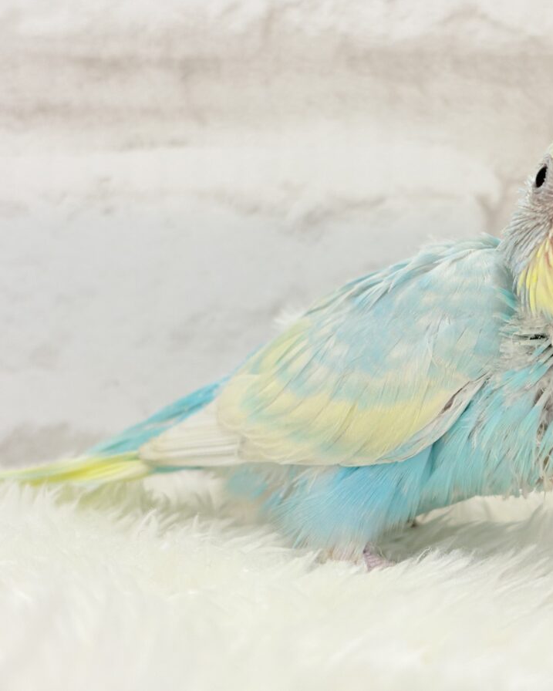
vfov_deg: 27.9
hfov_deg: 22.3
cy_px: 346
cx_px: 413
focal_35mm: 68
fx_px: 1391
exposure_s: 1/50
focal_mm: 5.96
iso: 40
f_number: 1.6
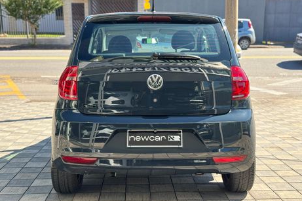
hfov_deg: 38.9
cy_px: 101
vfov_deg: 26.5
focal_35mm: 51
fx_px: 428
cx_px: 153
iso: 64
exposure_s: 1/293
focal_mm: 6.76
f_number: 1.78
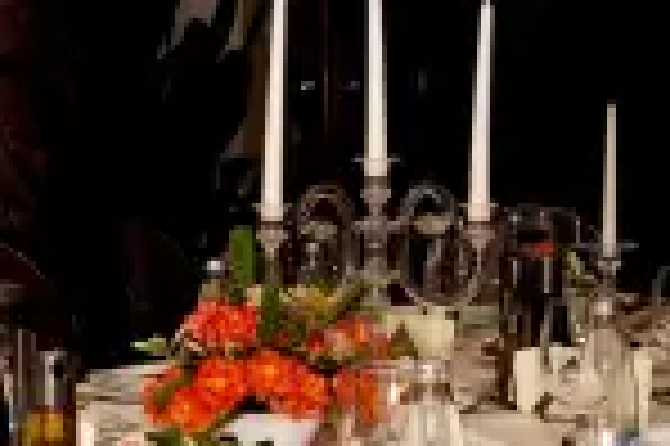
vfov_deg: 13.0
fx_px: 1952
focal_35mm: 105
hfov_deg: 18.7
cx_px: -58
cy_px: 266
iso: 200
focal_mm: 26
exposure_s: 1/160
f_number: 5
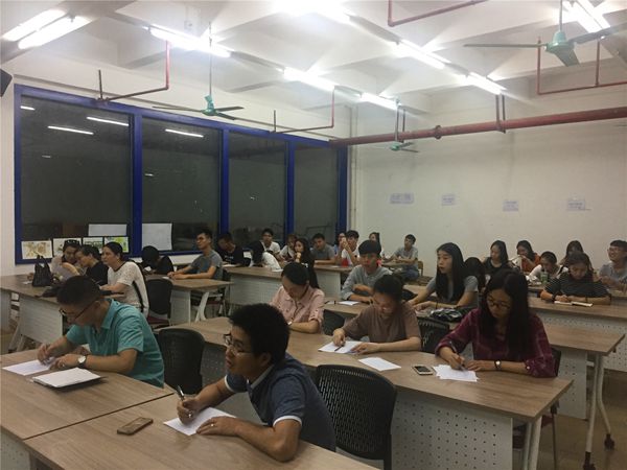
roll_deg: -1.2
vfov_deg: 48.2
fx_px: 525
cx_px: 314
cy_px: 235
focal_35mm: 29
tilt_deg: -2.1
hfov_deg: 61.7
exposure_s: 1/33
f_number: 2.2
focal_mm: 4.15
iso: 200
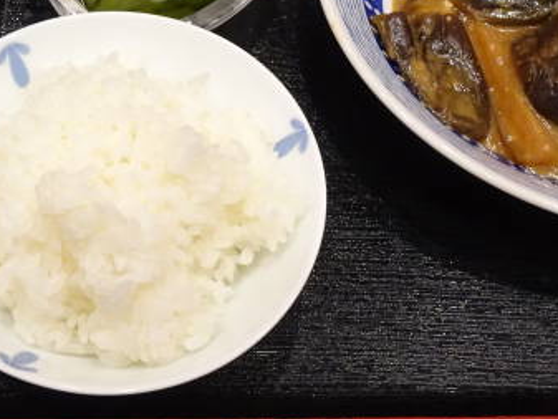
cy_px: 101
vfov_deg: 25.4
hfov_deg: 33.7
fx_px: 919
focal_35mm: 57
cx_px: 220
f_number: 3.5
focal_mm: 4.1
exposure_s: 1/30
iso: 250
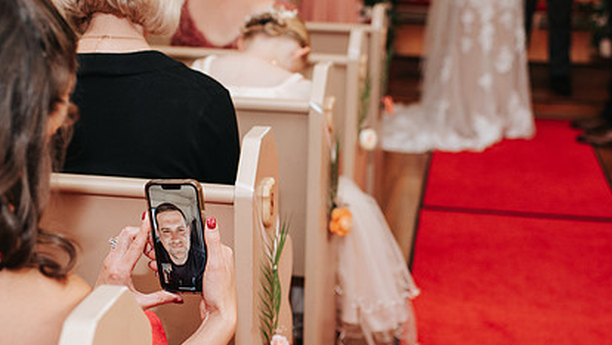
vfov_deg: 19.4
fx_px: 1006
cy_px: 227
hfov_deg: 33.8
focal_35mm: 62
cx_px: 286
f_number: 2.8
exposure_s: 1/200
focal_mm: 35
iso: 1000
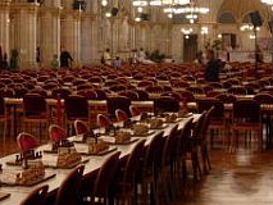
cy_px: 40
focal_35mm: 107
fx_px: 844
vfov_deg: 13.8
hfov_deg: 17.8
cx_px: -19
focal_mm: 7.8
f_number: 2.8
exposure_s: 1/8.7
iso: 64
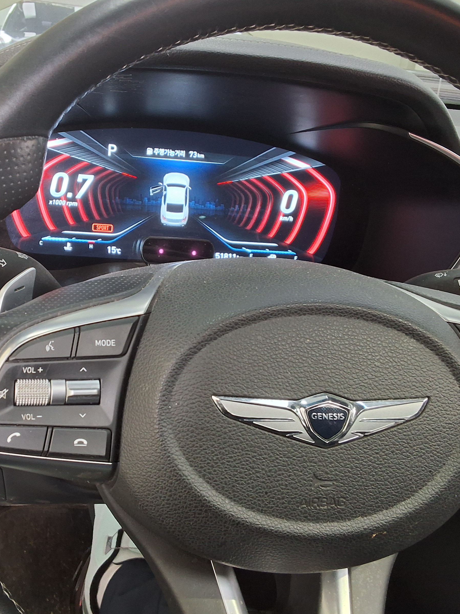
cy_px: 307
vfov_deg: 49.0
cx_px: 148
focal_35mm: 38
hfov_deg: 37.3
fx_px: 673
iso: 160
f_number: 1.9
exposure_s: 1/40
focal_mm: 2.91
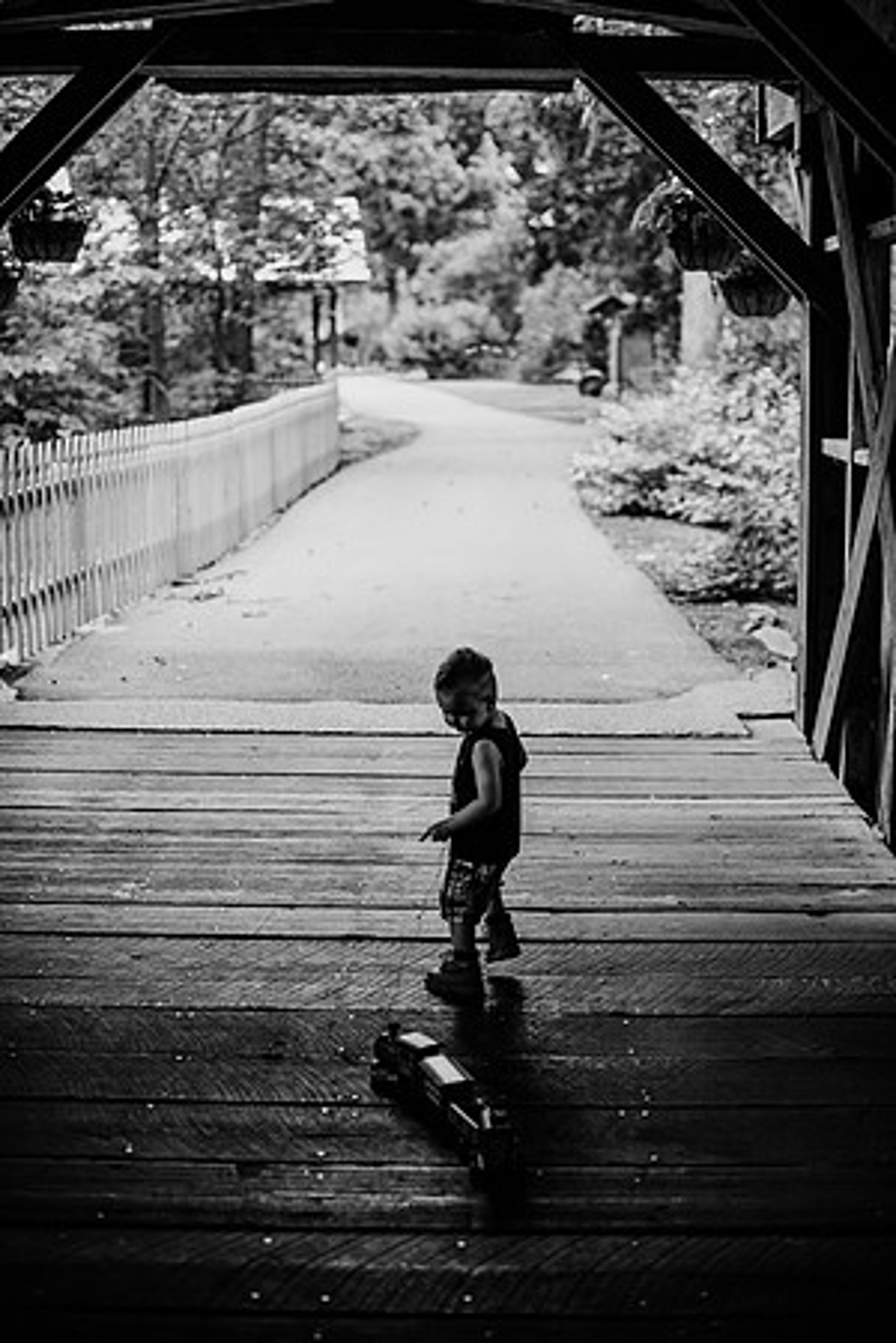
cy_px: 672
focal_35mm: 50
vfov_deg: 39.6
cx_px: 448
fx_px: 1867
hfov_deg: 27.0
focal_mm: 50
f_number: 2.2
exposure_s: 1/400
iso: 200
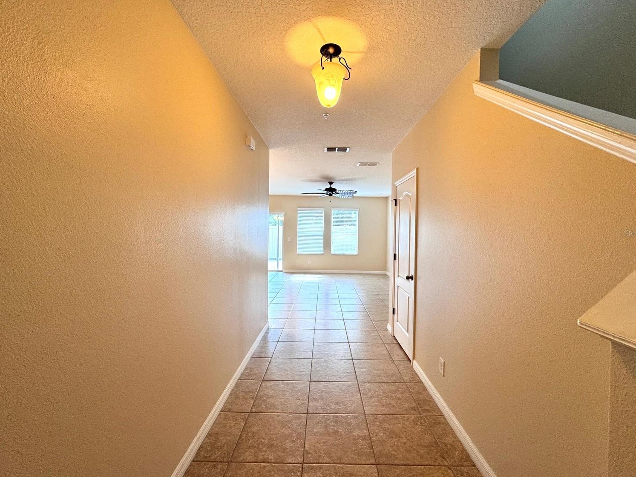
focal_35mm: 15
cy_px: 233
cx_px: 323
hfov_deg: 98.2
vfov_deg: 81.7
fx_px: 276
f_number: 2.2
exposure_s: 1/120
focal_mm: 2.22
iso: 125
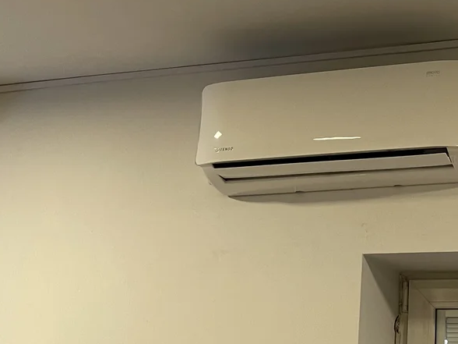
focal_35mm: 68
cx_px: 389
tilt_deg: +19.0
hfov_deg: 27.8
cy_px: 96
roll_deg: -1.3
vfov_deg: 21.5
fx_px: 900
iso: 100
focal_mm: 5.1
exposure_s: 1/50
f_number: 1.6
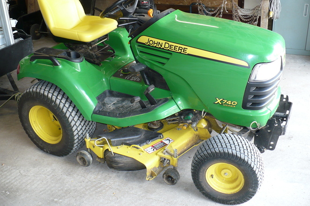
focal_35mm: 39
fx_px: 336
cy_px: 89
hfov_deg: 49.6
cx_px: 154
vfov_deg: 34.2
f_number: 2.8
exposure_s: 1/30
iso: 125
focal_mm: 6.1
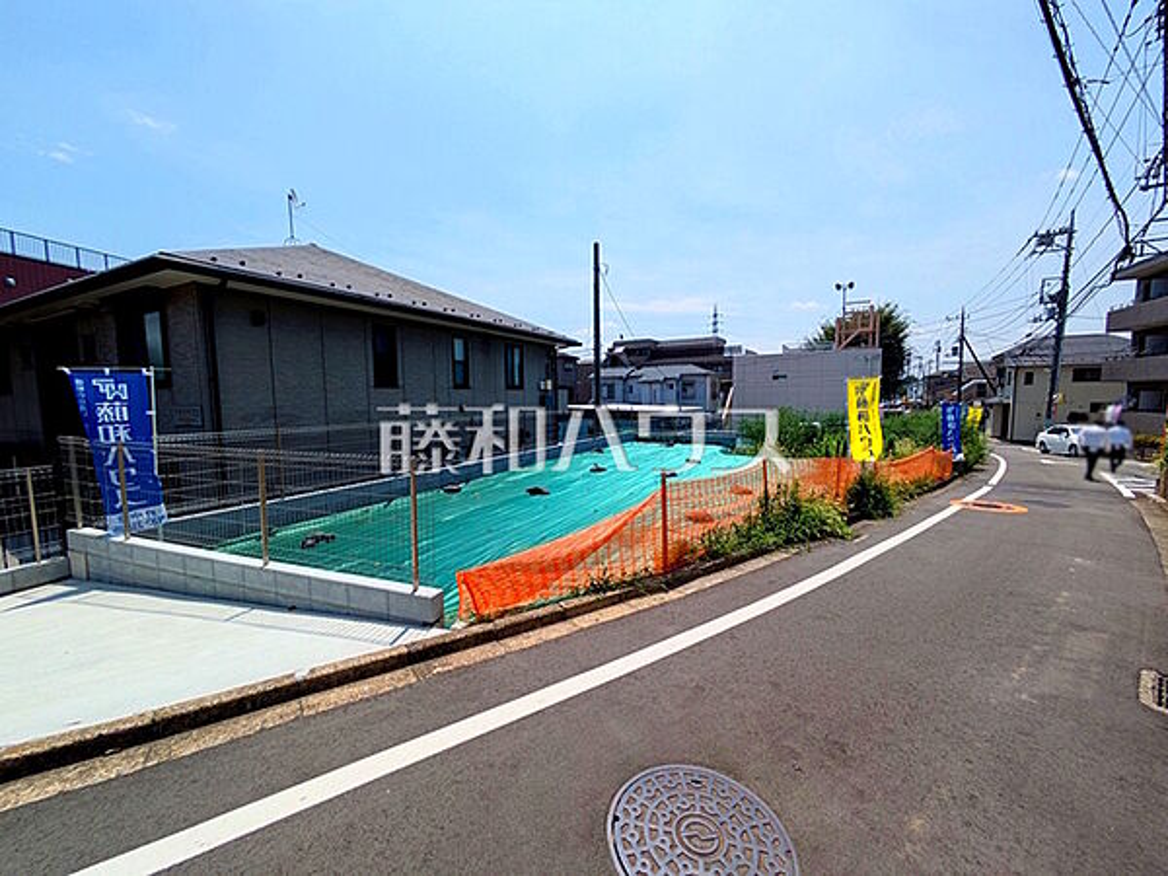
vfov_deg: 85.7
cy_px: 438
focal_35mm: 14
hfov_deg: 102.1
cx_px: 584
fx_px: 472
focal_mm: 1.83
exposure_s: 1/2347
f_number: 2.2
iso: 50
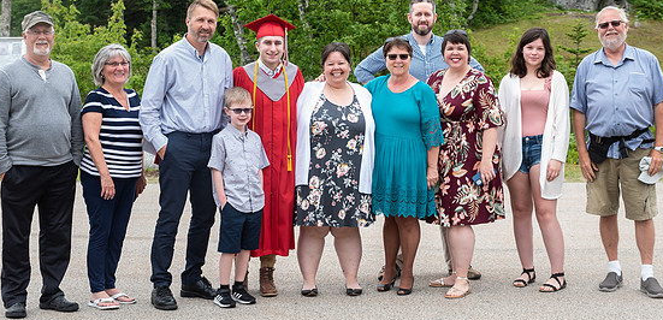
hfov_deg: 26.7
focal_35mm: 82
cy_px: 114
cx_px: 351
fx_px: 1395
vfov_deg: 13.1
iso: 500
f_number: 5
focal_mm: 52
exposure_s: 1/320
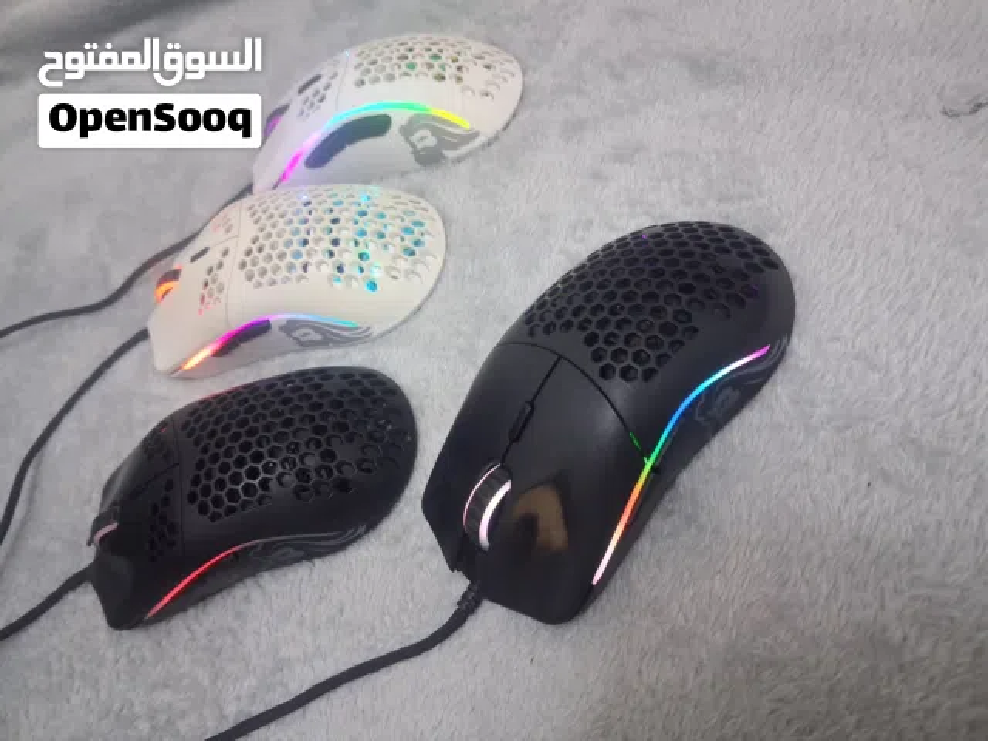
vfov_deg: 51.4
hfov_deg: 65.3
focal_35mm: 27
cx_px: 494
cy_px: 370
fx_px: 771
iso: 500
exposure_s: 1/33
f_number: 1.8
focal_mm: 4
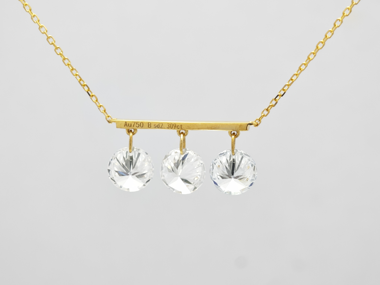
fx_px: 1284
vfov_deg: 12.7
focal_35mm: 117
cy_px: 142
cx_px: 190
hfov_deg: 16.8
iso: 64
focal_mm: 9
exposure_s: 1/80
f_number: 2
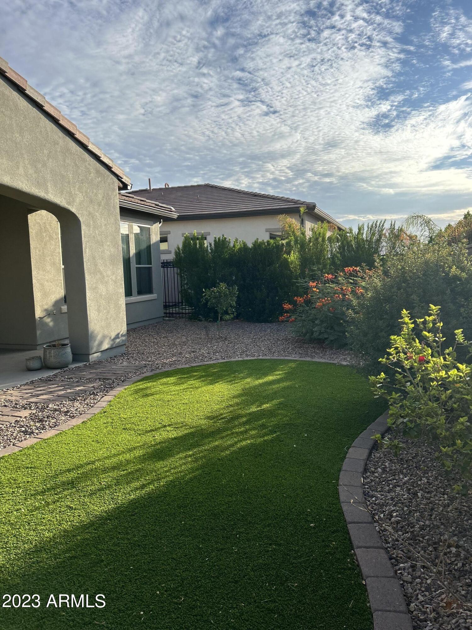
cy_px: 315
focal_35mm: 26
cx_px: 236
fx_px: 473
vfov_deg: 67.3
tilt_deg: -5.8
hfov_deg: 53.1
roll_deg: +1.3
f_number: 1.5
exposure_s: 1/5587
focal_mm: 5.7
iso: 50
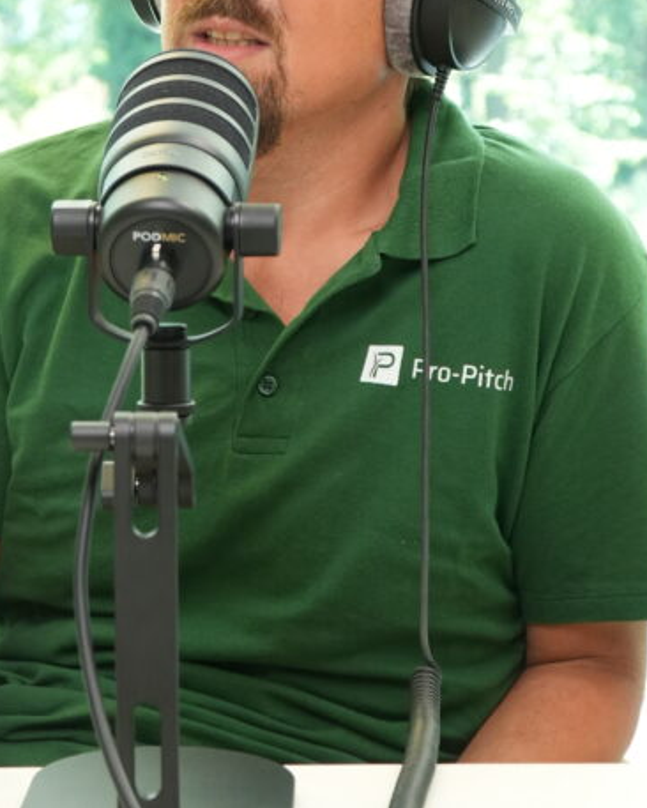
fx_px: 2489
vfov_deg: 18.3
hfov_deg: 14.8
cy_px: 164
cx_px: 254
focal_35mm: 104
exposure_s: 1/125
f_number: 4.5
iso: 1000
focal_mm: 33
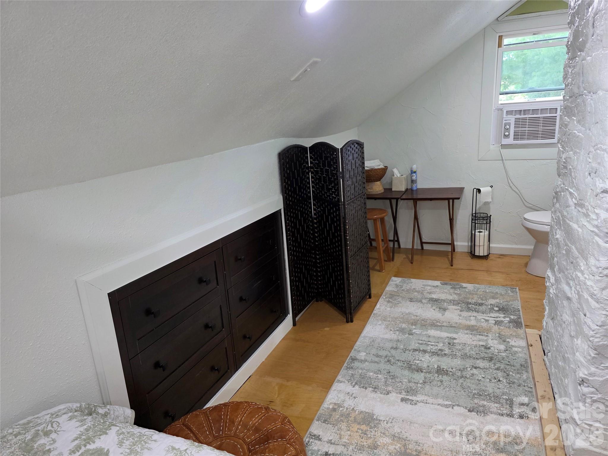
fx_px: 404
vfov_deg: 58.9
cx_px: 304
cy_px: 228
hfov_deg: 73.9
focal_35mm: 23
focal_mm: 6.3
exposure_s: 1/120
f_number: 1.7
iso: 320
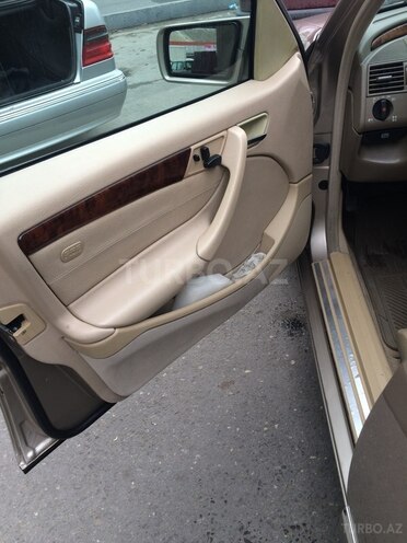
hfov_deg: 48.2
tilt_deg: -39.8
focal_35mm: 29
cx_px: 204
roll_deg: +10.0
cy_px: 272
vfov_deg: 61.7
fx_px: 455
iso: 32
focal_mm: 4.15
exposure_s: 1/120
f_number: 2.2
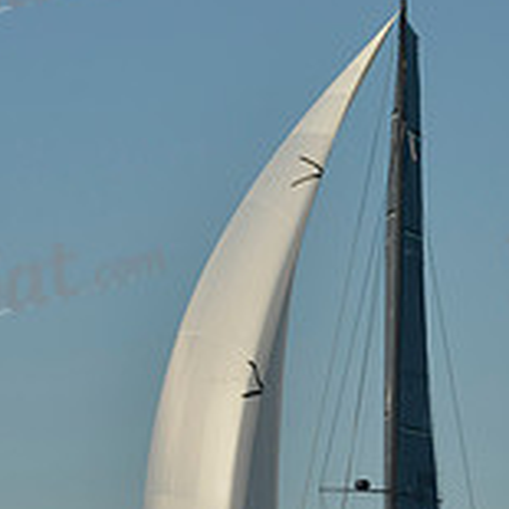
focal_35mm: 271
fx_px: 4508
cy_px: 433
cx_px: 337
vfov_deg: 6.5
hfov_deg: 6.5
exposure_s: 1/640
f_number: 9
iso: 200
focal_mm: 85
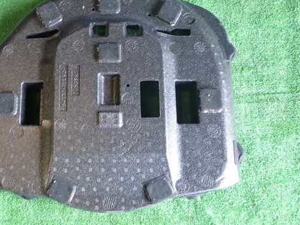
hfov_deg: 44.3
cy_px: 107
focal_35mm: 42
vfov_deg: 34.4
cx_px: 106
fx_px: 364
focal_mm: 5.79
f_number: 2.4
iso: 250
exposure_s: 1/30
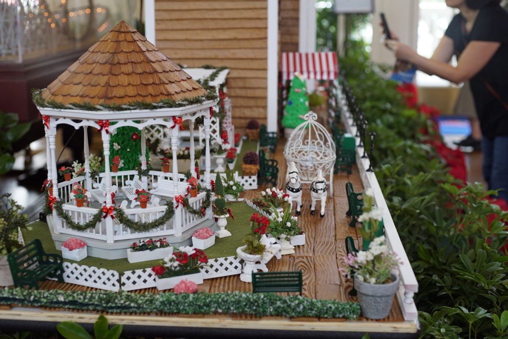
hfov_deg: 39.6
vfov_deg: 27.0
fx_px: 706
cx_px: 254
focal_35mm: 50
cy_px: 170
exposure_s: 1/160
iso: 1600
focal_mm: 50
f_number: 3.5
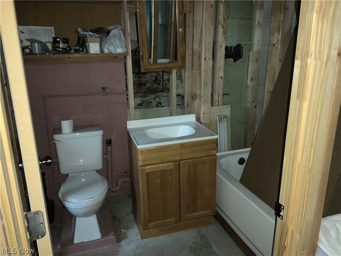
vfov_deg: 48.2
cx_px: 170
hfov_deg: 61.7
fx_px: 286
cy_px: 128
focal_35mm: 29
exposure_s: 1/26
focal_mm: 3
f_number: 1.8
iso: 100
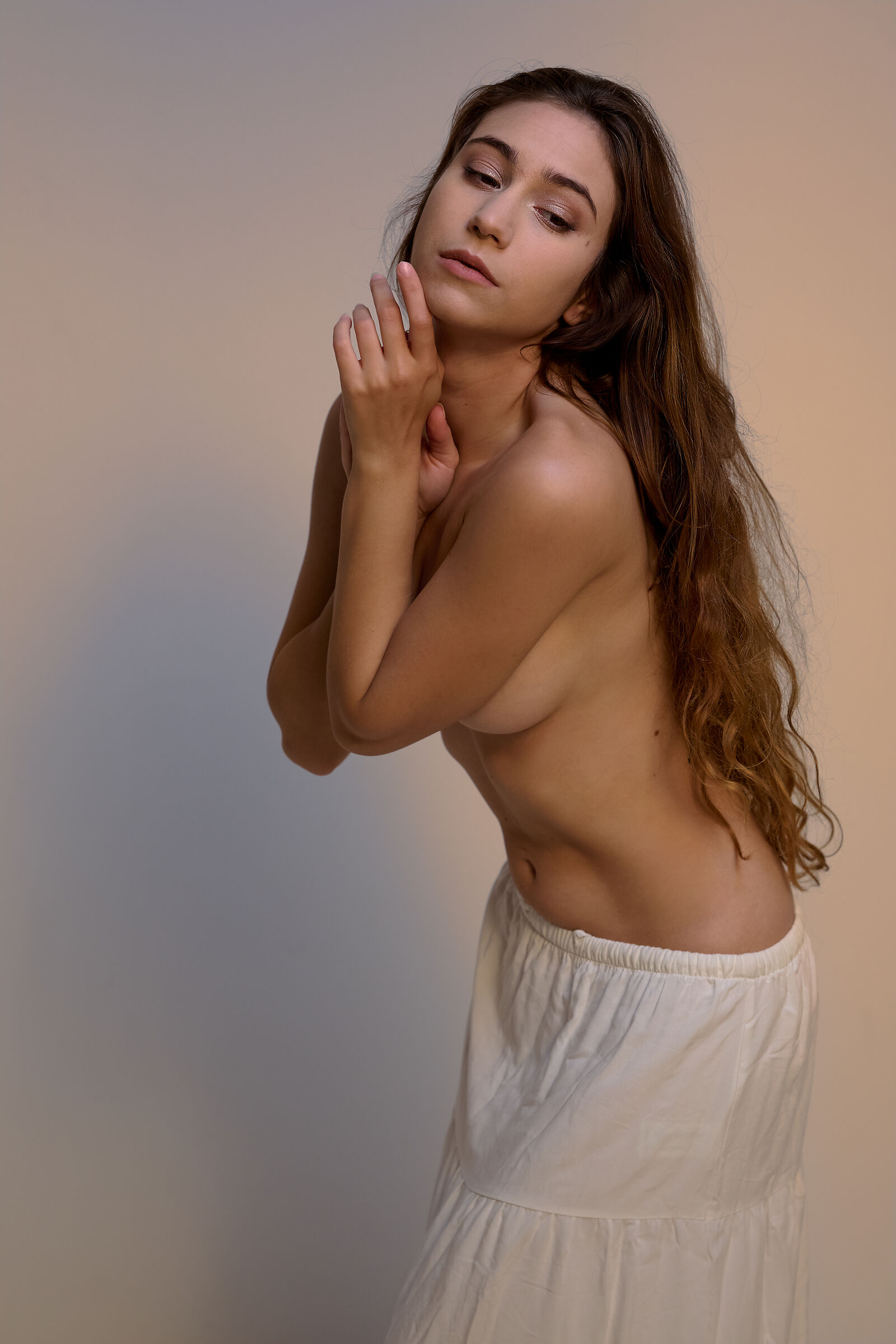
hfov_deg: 16.1
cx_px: 448
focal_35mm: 85
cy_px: 672
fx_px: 3173
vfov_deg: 23.9
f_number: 4
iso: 400
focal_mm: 85
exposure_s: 1/250
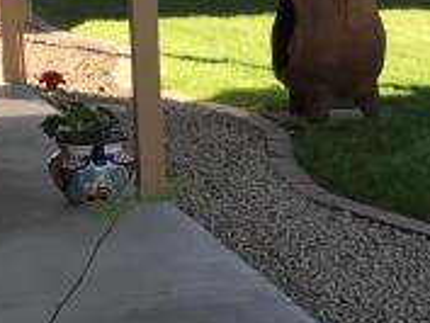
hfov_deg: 12.0
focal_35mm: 162
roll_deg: +0.3
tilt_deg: -10.9
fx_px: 2014
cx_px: 469
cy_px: 194
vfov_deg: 9.2
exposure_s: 1/356
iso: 20
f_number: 1.8
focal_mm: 3.99
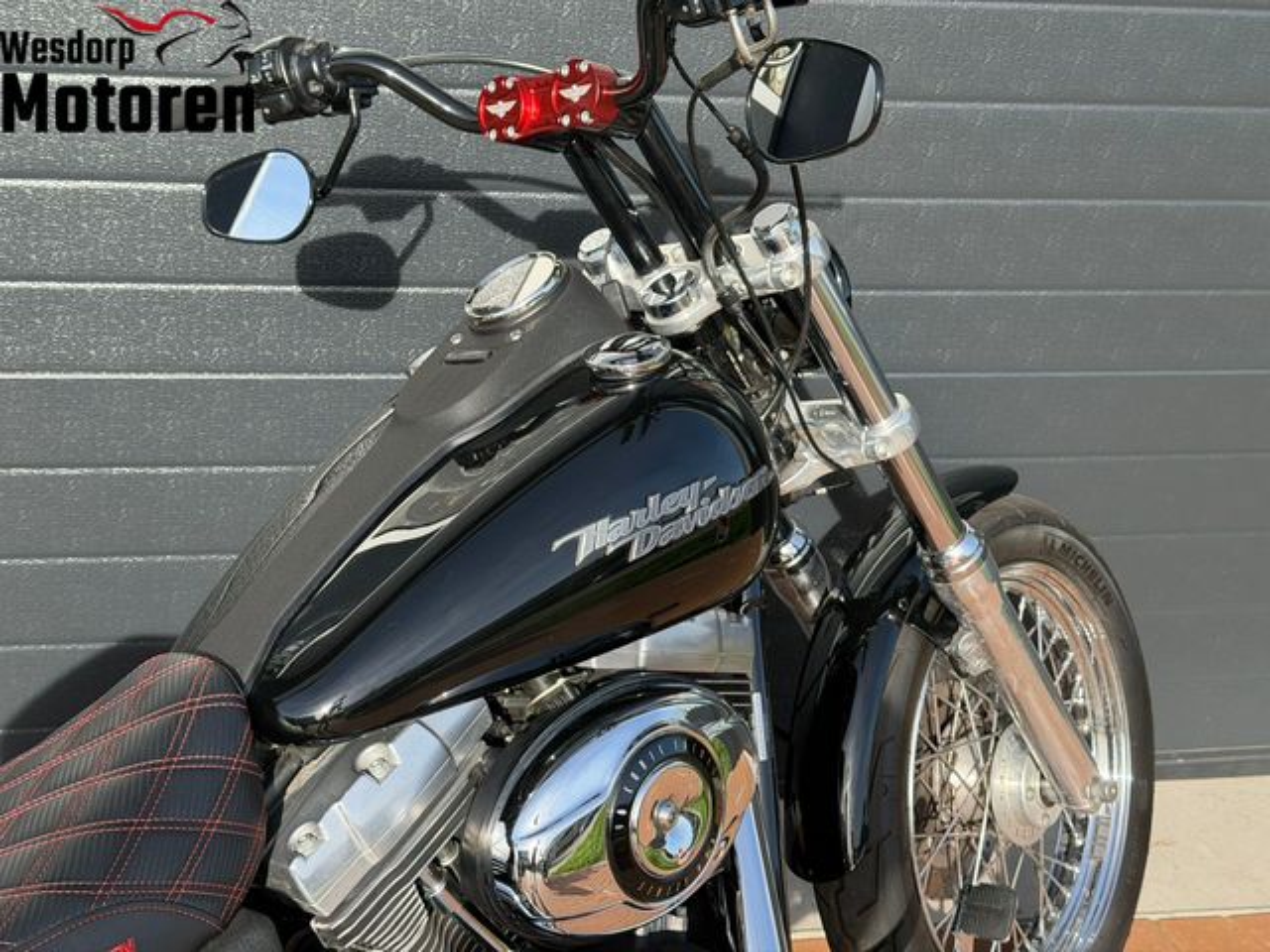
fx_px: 1761
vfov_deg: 30.3
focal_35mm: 48
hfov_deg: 39.7
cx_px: 635
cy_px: 476
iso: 80
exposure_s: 1/1642
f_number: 1.78
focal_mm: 6.76
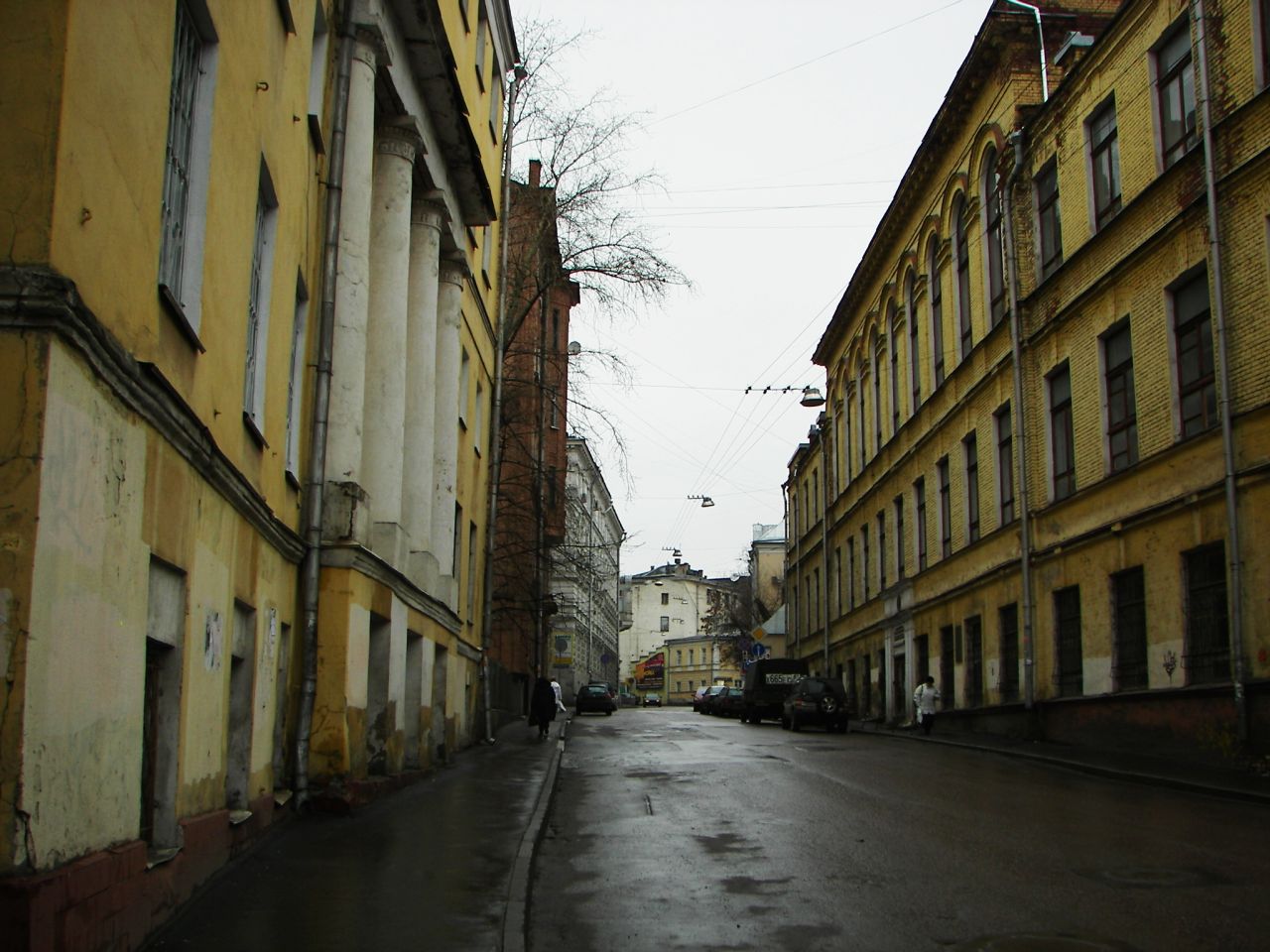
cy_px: 476
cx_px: 635
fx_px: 1321
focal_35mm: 36
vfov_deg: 39.7
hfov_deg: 51.4
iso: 50
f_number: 2.8
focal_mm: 6
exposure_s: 1/50
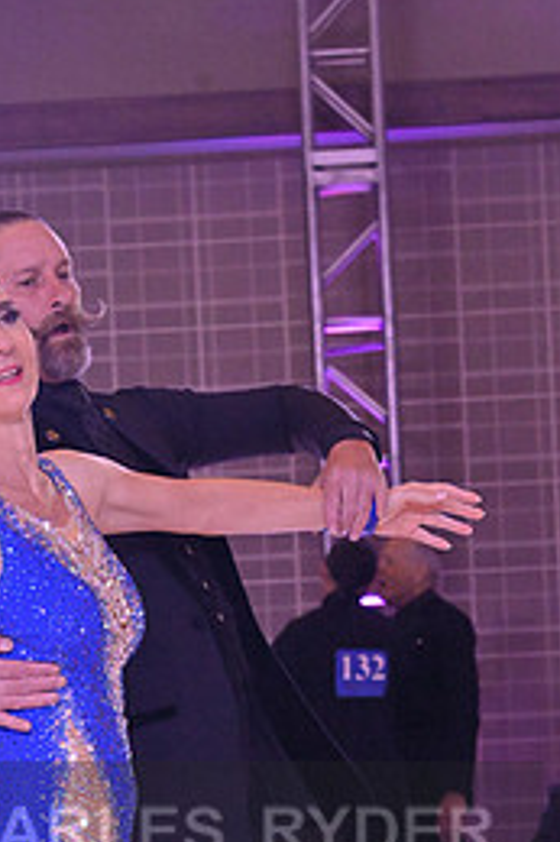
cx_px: 99
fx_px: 4486
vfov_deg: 10.6
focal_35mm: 192
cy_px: 871
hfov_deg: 7.1
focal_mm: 86
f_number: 8
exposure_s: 1/320
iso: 6400
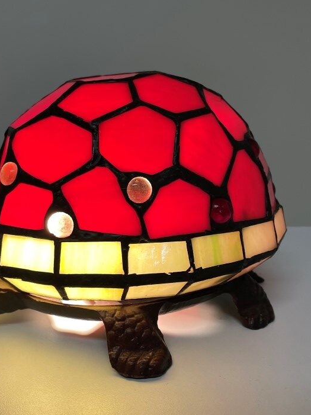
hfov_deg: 37.3
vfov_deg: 49.0
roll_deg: +0.3
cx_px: 106
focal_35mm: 38
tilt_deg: -16.3
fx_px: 456
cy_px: 222
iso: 125
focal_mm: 4.2
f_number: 1.6
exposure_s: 1/100
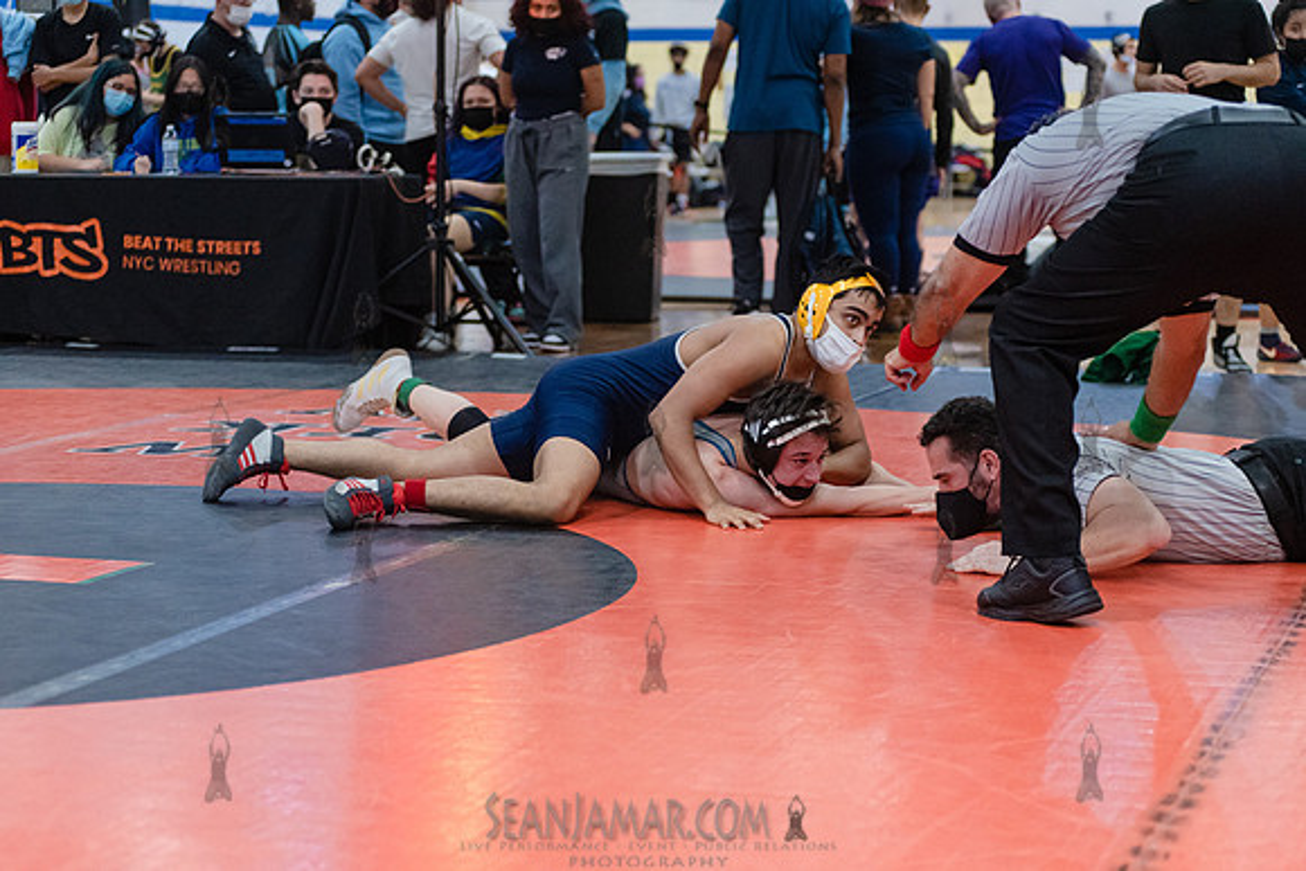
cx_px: 653
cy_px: 436
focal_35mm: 80
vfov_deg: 17.1
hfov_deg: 25.4
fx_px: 2903
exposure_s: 1/400
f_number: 3.5
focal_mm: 80
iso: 4000
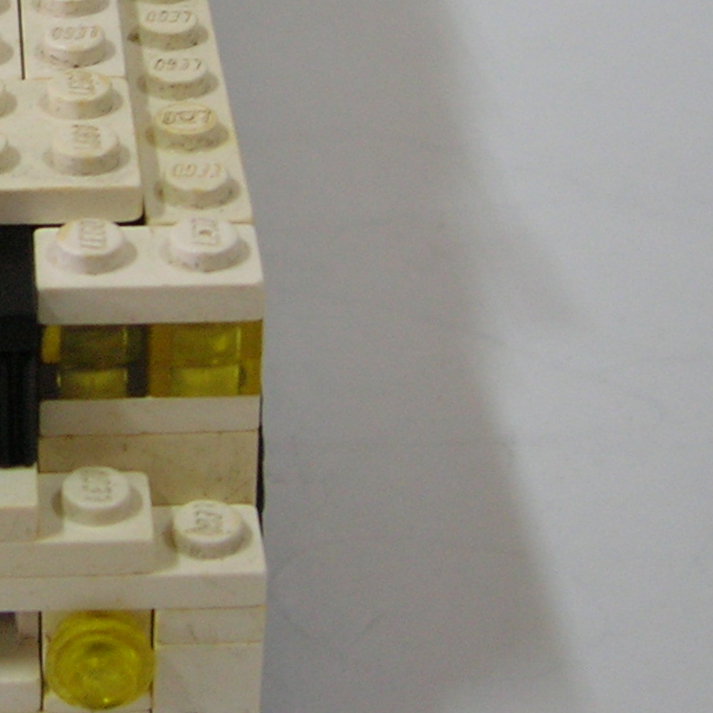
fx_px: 2400
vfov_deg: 16.6
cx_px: -150
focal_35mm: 103
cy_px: 36
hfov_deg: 16.2
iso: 100
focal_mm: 6.4
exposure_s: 1/6.8
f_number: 3
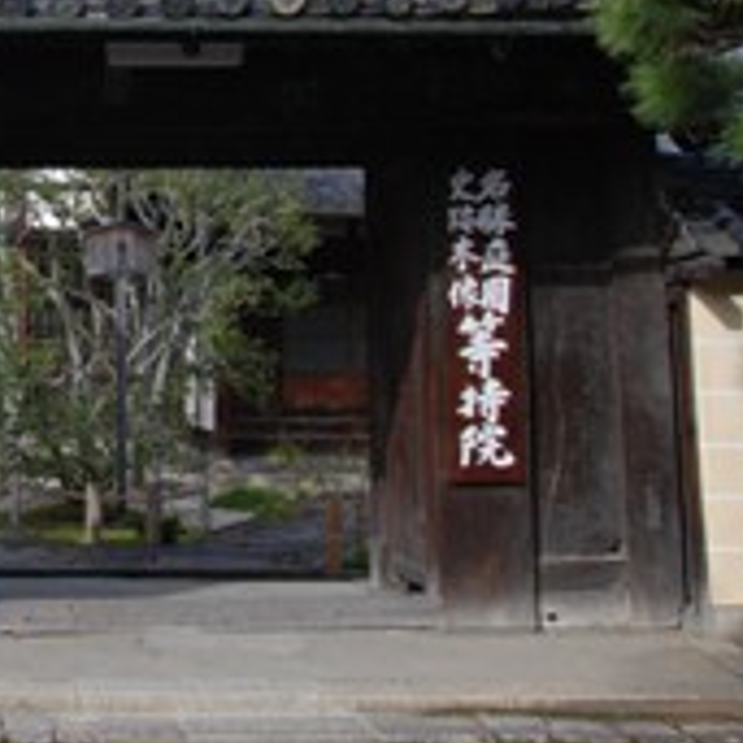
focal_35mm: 79
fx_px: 1918
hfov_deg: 20.7
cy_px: 163
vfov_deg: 21.7
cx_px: -100
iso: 125
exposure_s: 1/125
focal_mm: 22
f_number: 8
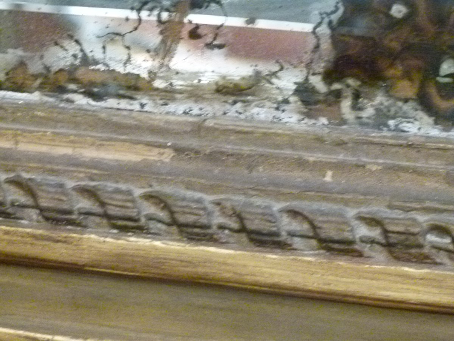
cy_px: 170
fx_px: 2098
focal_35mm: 160
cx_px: 227
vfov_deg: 9.3
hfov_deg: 12.3
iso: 1000
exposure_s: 1/15
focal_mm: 28.9
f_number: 3.7
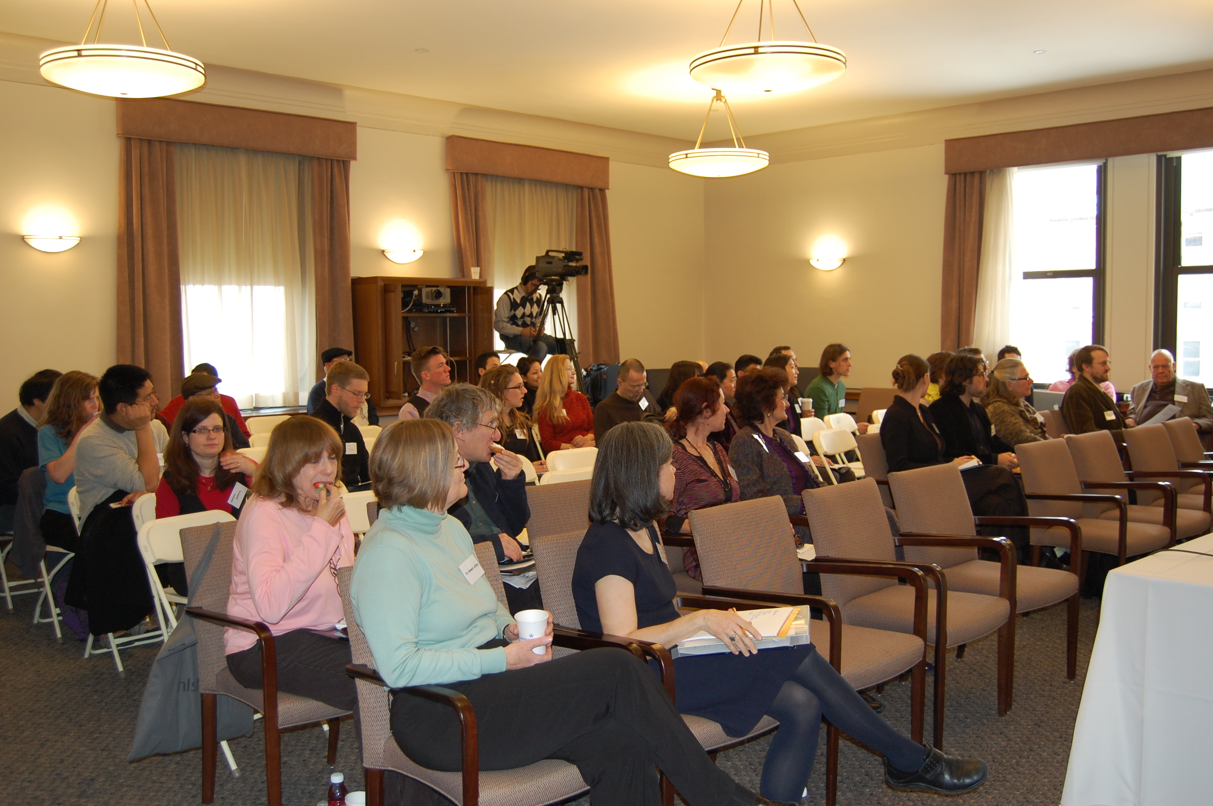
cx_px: 606
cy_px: 403
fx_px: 1161
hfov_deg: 55.1
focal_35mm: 34
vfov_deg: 38.3
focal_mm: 23
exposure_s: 1/60
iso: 400
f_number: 3.8
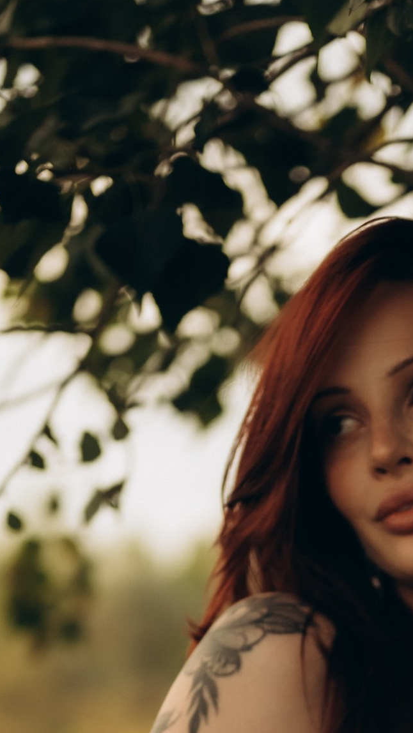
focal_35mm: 175
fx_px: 3406
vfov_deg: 11.8
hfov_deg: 6.9
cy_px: 1089
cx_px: 579
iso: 100
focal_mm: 50
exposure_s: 1/1600
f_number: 1.8
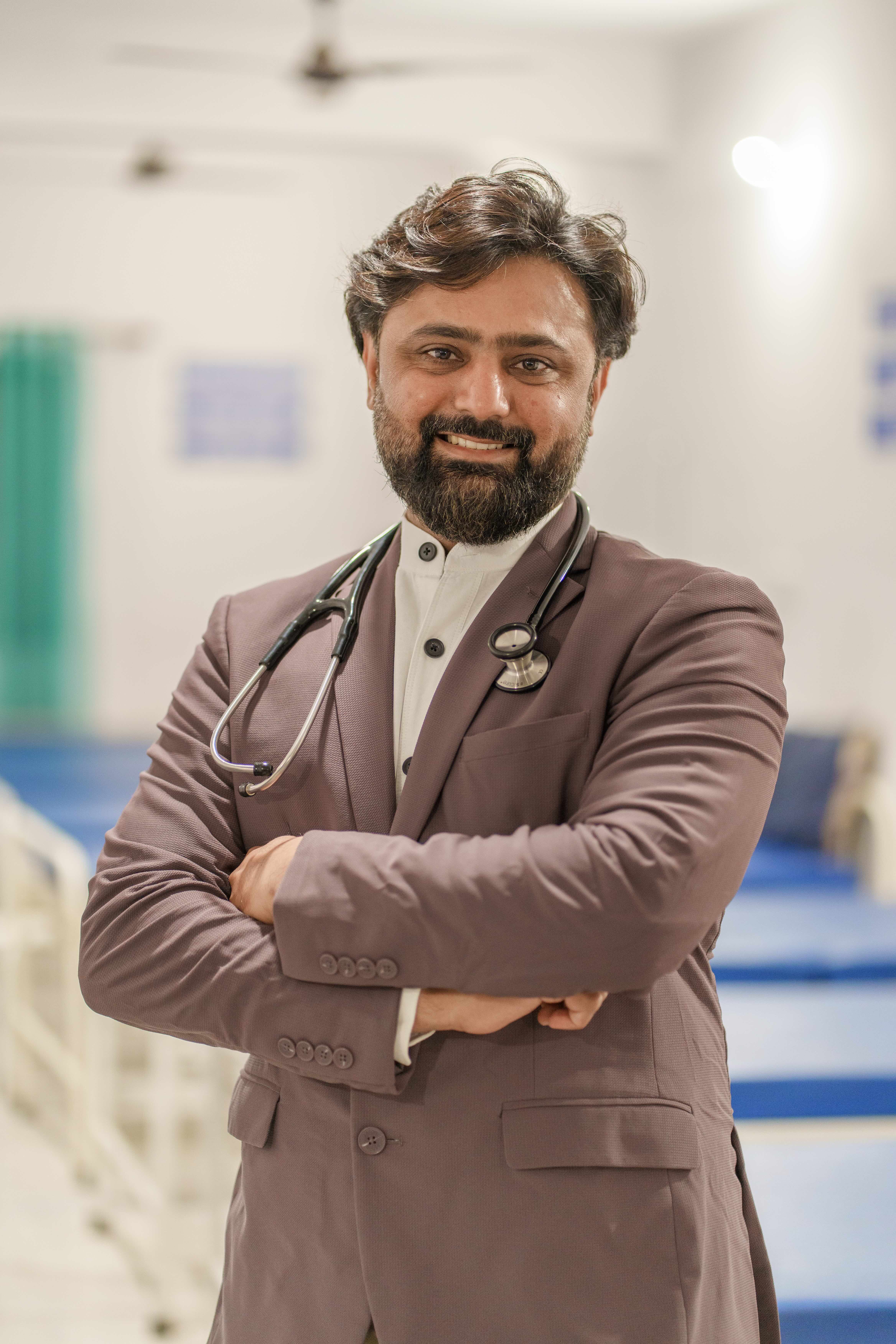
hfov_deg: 16.1
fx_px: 3173
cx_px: 448
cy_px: 672
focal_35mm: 85
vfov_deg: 23.9
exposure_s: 1/160
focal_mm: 85
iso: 1000
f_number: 1.8
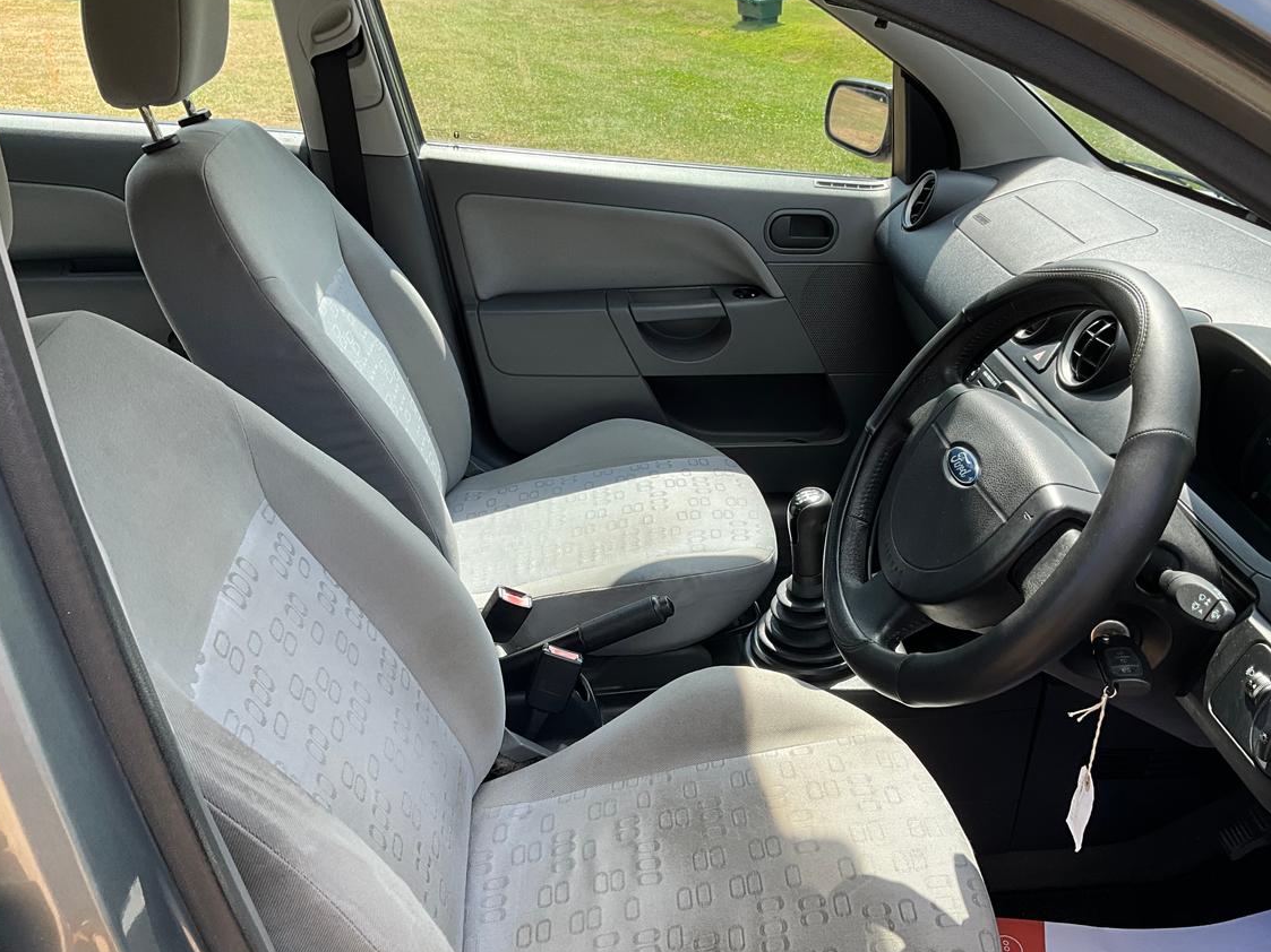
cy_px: 494
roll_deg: +0.2
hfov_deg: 58.3
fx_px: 1138
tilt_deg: -31.2
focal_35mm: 31
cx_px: 665
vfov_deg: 45.4
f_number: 1.8
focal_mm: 3
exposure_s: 1/383
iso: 25
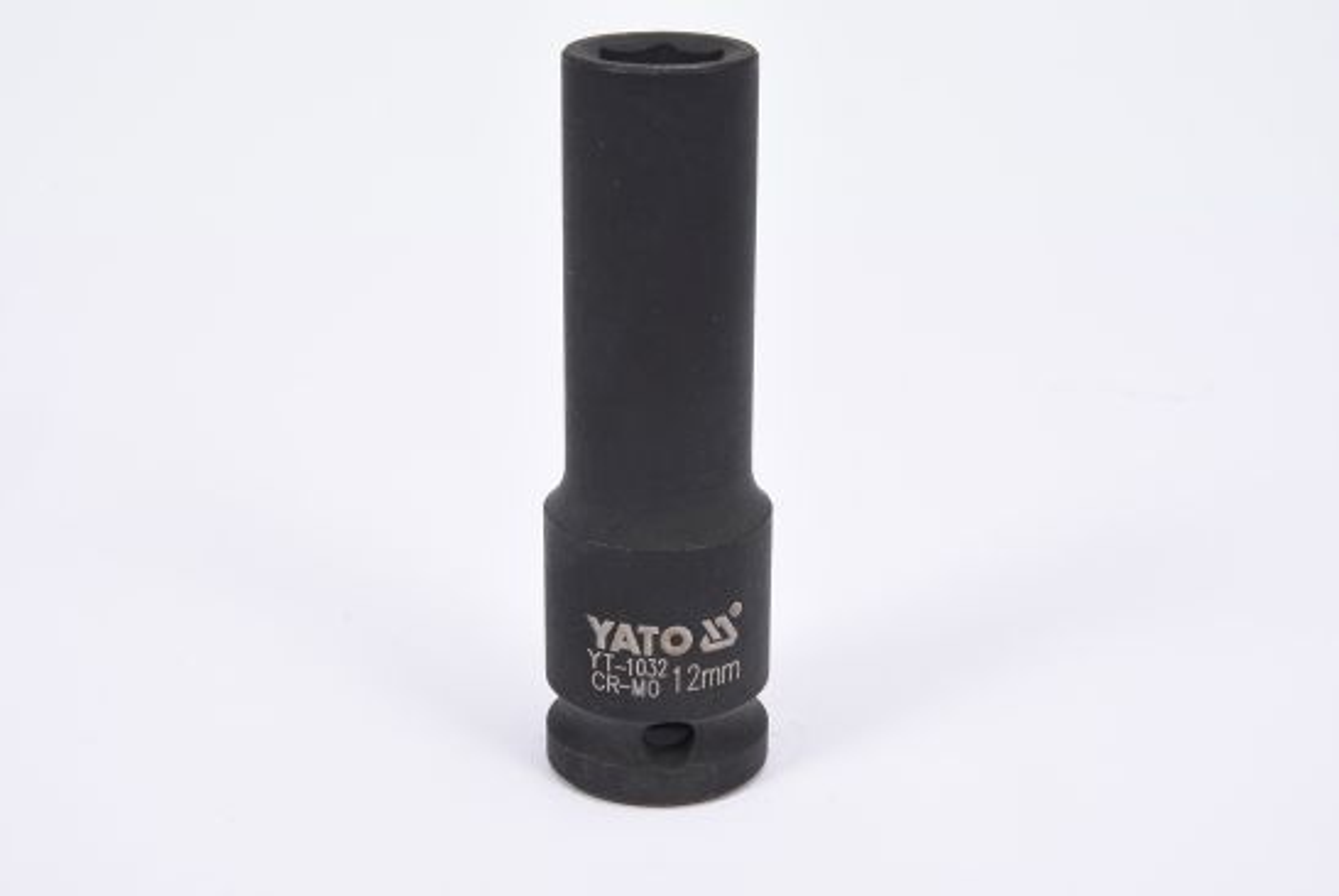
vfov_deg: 18.2
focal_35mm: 75
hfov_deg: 27.0
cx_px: 670
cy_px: 448
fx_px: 2793
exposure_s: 1/125
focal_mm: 50
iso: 250
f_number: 16
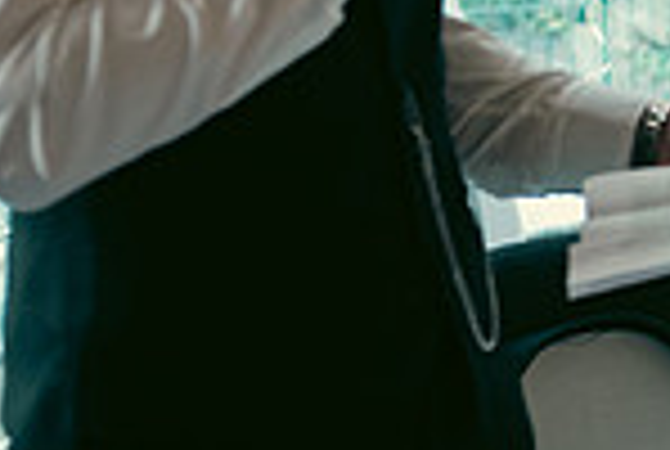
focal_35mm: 171
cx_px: 1016
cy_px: -254
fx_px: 3189
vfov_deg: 7.9
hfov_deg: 11.5
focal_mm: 44
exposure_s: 1/160
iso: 400
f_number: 3.5
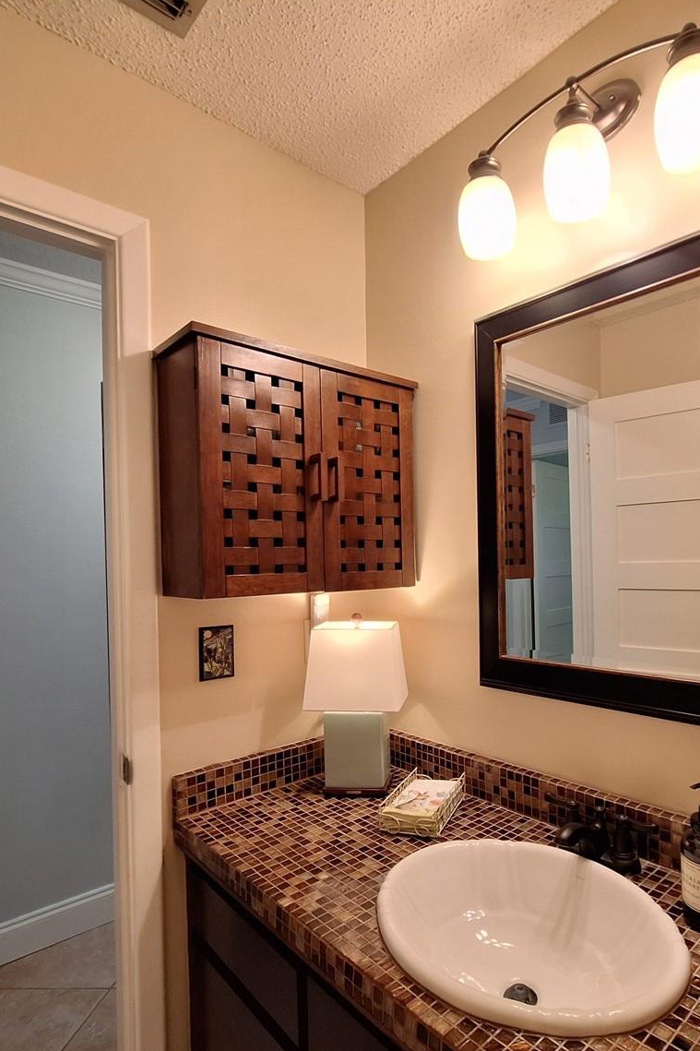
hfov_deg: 63.8
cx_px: 430
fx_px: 554
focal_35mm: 19
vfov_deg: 86.9
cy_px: 549
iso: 64
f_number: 2.2
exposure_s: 1/50
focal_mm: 1.74
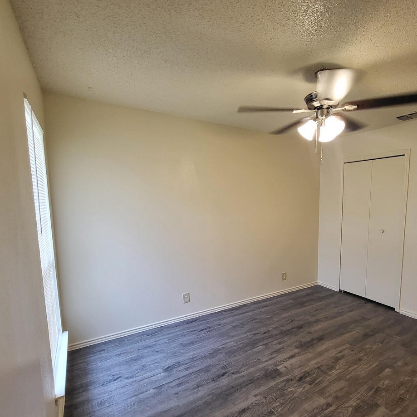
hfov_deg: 79.7
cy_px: 229
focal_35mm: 18
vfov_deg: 80.5
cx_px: 252
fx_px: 245
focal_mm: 1.74
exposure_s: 1/60
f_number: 2.2
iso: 160
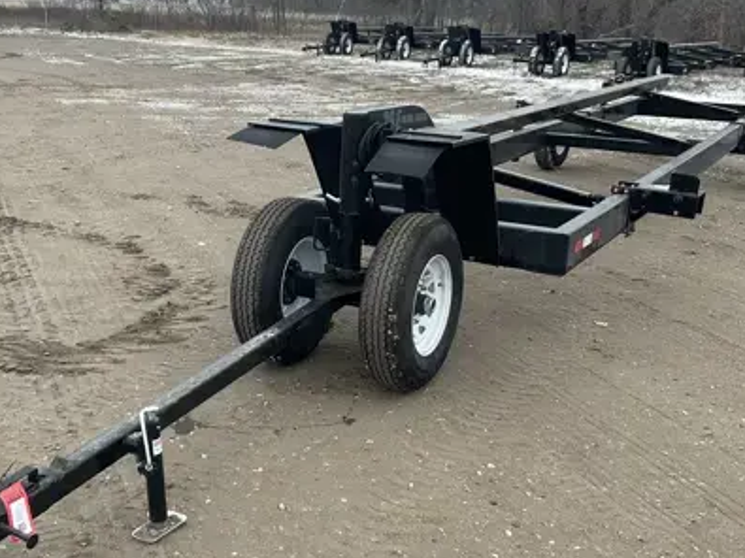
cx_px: 307
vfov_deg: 30.8
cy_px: 339
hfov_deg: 40.3
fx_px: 1011
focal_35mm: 47
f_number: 1.8
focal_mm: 3
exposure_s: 1/158
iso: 20
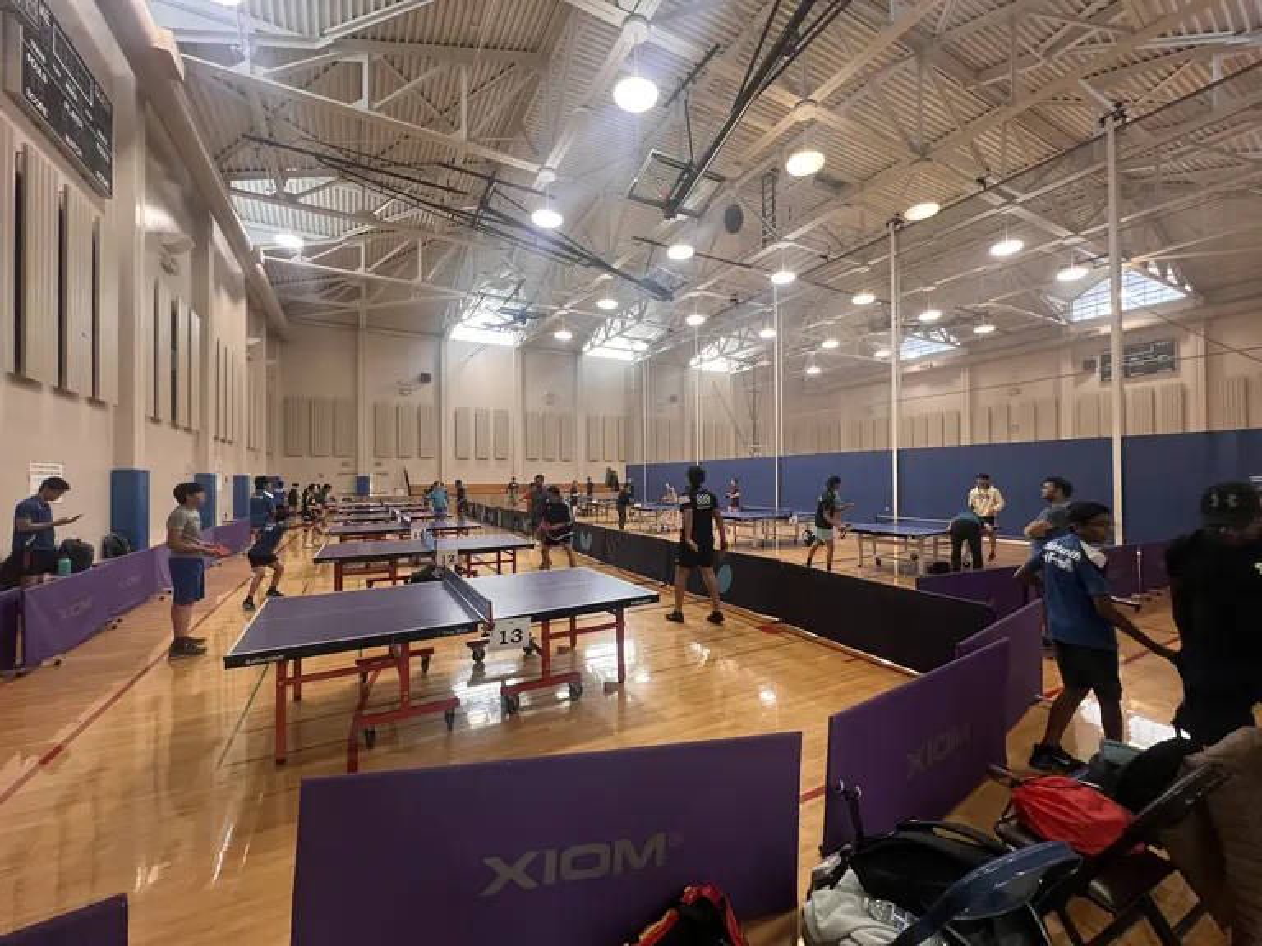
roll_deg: +0.1
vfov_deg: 89.9
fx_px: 474
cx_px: 631
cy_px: 473
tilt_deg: -0.4
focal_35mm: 13
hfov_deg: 106.2
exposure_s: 1/60
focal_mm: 1.57
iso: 200
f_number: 1.8
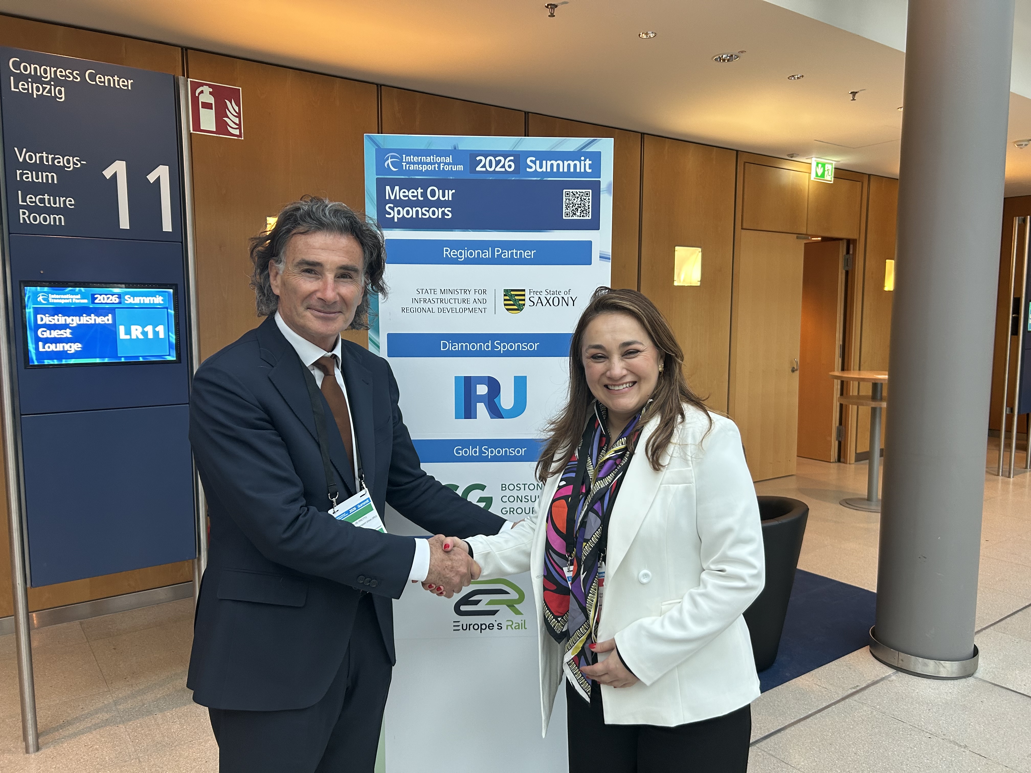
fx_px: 774
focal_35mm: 26
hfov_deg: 67.3
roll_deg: +0.0
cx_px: 516
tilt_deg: -5.7
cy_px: 386
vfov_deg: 53.1
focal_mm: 5.7
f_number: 1.5
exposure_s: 1/100
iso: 125
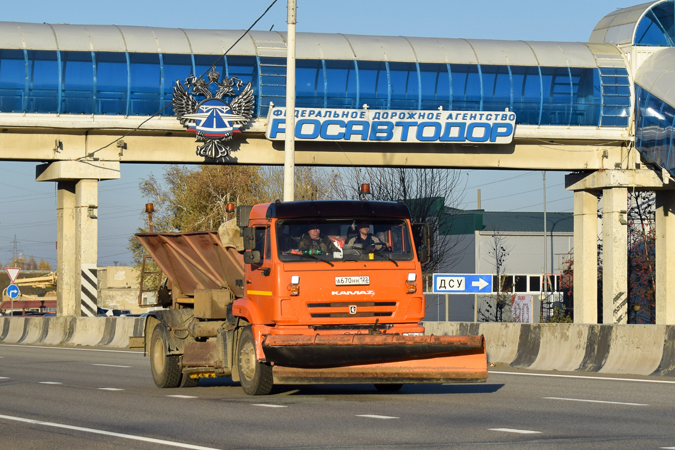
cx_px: 338
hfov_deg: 24.6
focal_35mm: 82
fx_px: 1547
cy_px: 225
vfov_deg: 16.6
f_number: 7.1
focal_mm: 55
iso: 200
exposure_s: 1/1000
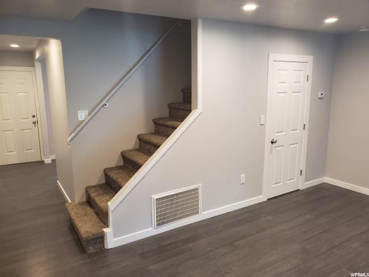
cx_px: 184
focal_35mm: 26
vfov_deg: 53.1
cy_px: 138
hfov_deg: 67.3
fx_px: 277
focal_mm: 4.3
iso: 250
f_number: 2.4
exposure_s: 1/40
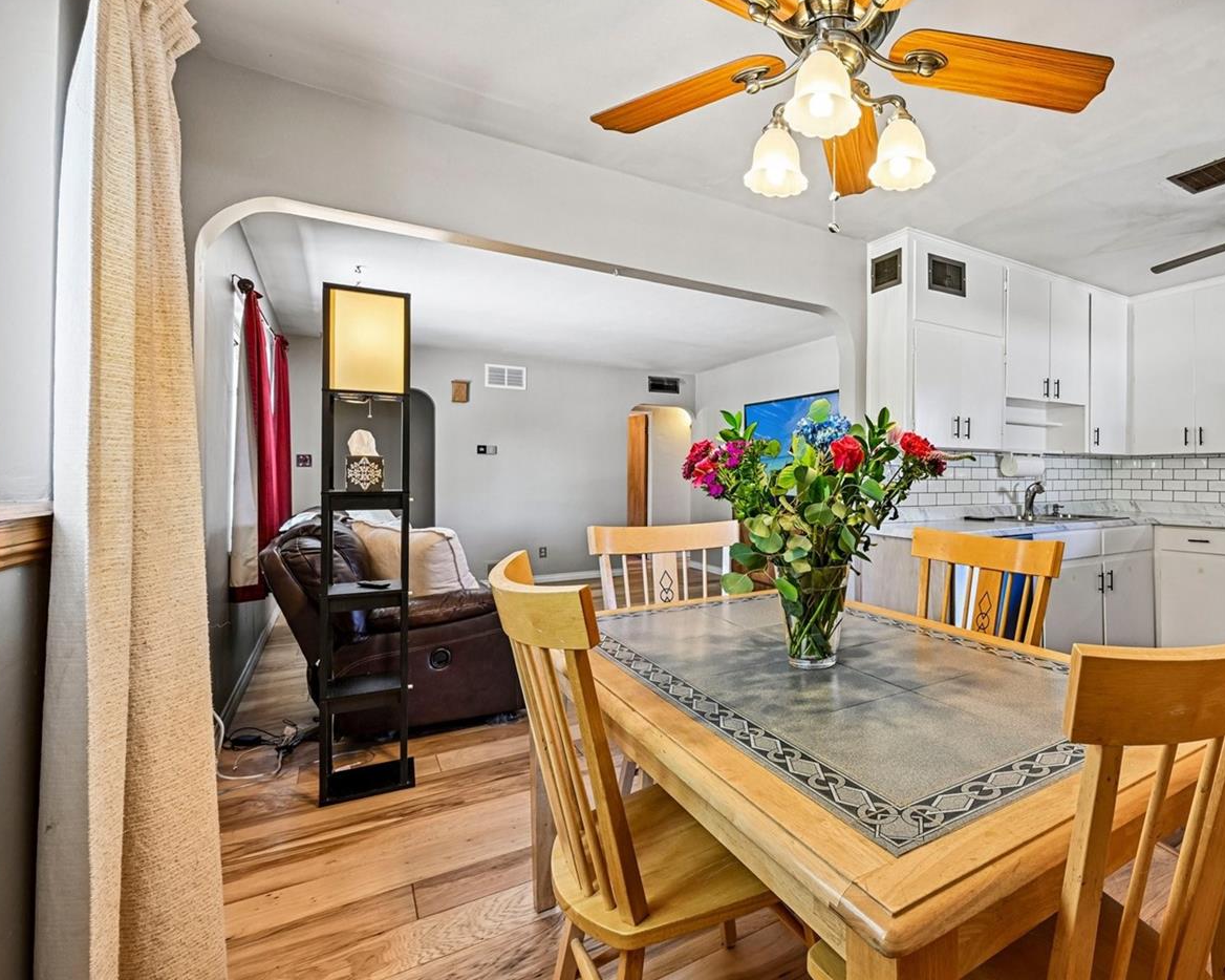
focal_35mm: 18
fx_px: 652
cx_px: 828
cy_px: 465
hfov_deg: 83.1
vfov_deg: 73.7
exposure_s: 1/5
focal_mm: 14
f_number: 10
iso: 400
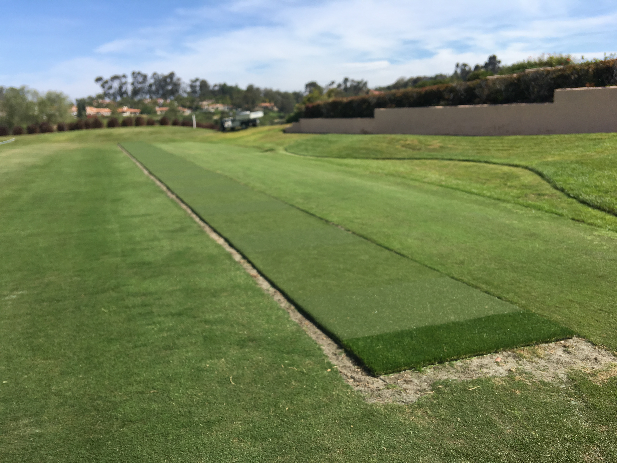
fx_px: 517
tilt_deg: -12.6
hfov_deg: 61.7
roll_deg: +0.9
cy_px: 232
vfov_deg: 48.2
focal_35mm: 29
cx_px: 308
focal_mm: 4.15
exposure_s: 1/1570
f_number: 2.2
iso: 25
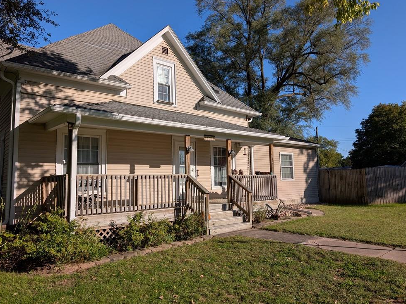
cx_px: 205
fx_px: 293
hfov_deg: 69.4
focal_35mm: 25
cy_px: 148
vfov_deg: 54.9
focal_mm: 6.9
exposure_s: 1/1513
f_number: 1.68
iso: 20
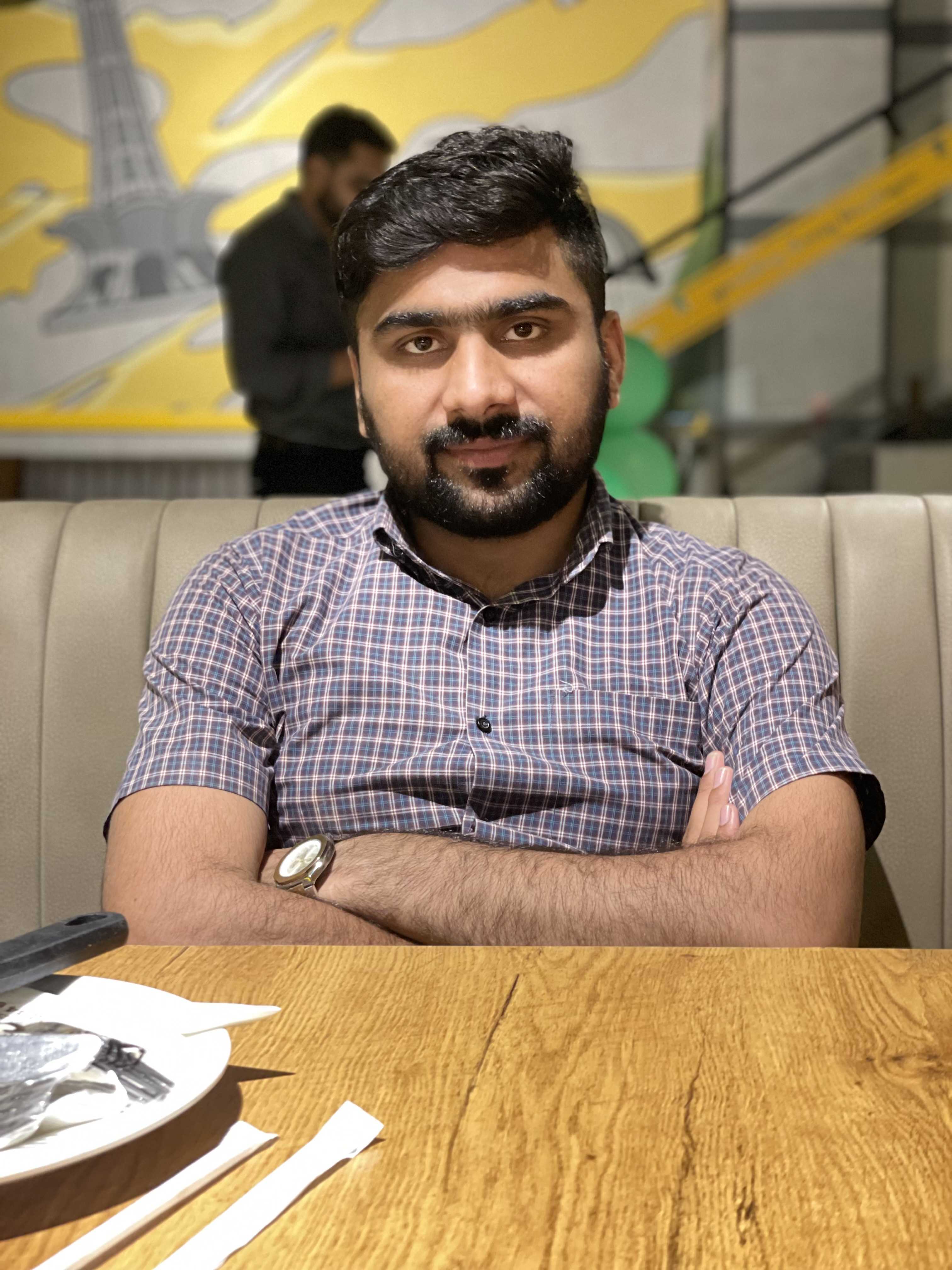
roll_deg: +0.1
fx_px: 1907
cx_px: 476
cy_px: 635
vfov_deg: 36.8
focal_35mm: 52
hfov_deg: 28.0
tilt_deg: -5.2
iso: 400
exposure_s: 1/20
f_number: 2
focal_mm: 6
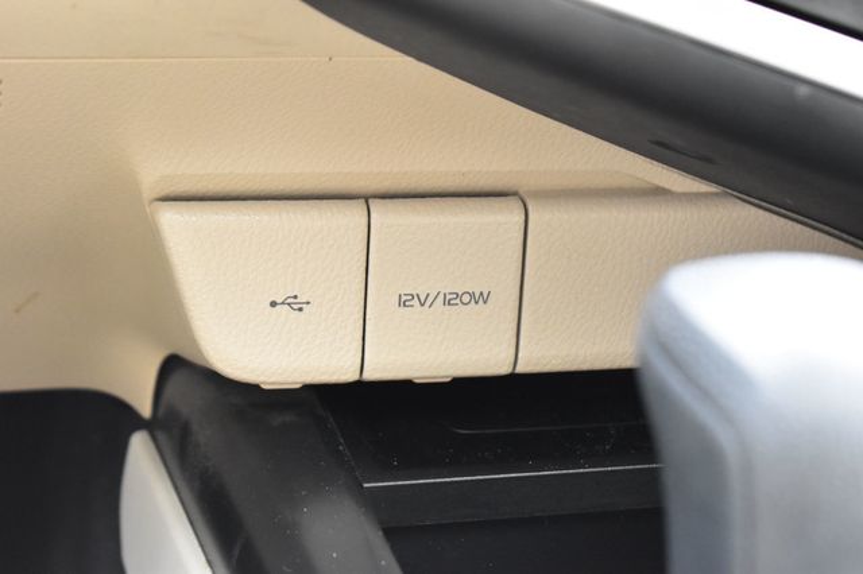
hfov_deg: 24.6
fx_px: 1977
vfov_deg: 16.5
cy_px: 287
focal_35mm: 82
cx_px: 432
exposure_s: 1/125
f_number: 5.6
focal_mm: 55
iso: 2800
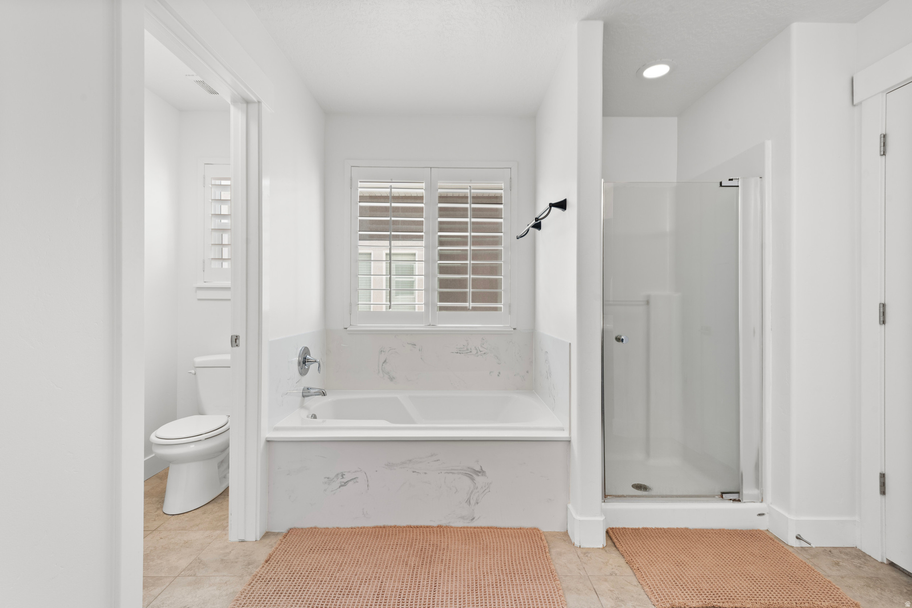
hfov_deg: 96.7
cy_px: 304
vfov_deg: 73.8
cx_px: 456
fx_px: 405
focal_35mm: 16
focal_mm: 16
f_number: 9
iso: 100
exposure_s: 1/1.67
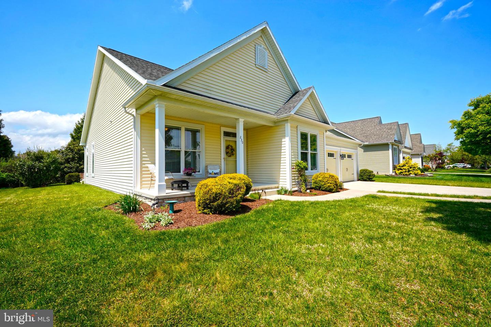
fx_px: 205
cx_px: 246
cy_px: 164
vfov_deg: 77.3
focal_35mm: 15
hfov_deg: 100.4
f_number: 8
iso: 100
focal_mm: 10
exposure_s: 1/250
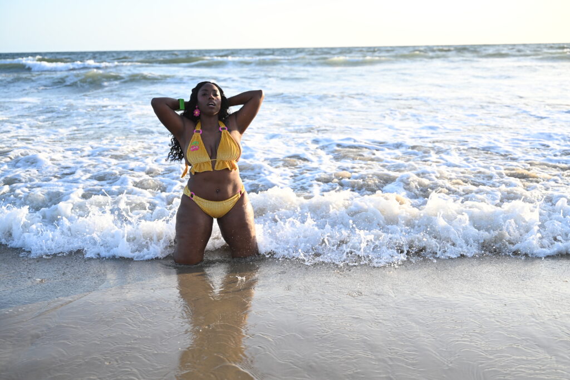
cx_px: 285
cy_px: 190
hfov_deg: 47.4
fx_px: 649
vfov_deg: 32.6
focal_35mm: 41
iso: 200
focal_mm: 41
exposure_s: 1/1000
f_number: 2.8
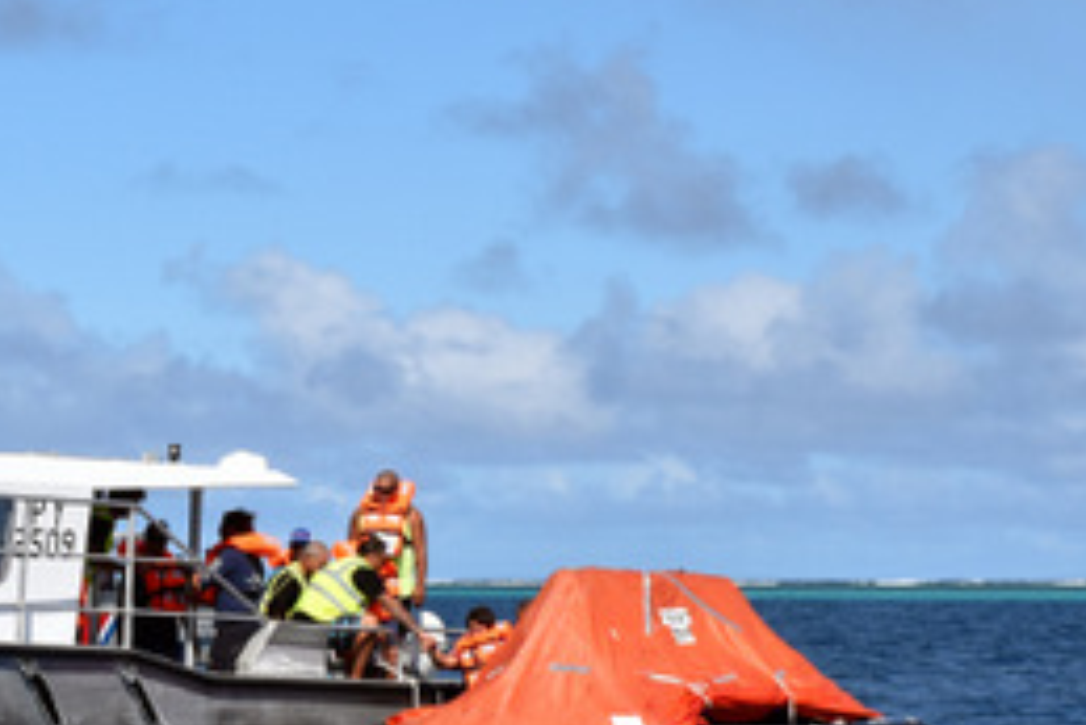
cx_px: -159
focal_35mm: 156
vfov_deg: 8.8
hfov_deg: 12.9
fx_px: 4713
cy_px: 612
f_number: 11
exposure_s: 1/500
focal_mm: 45
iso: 200
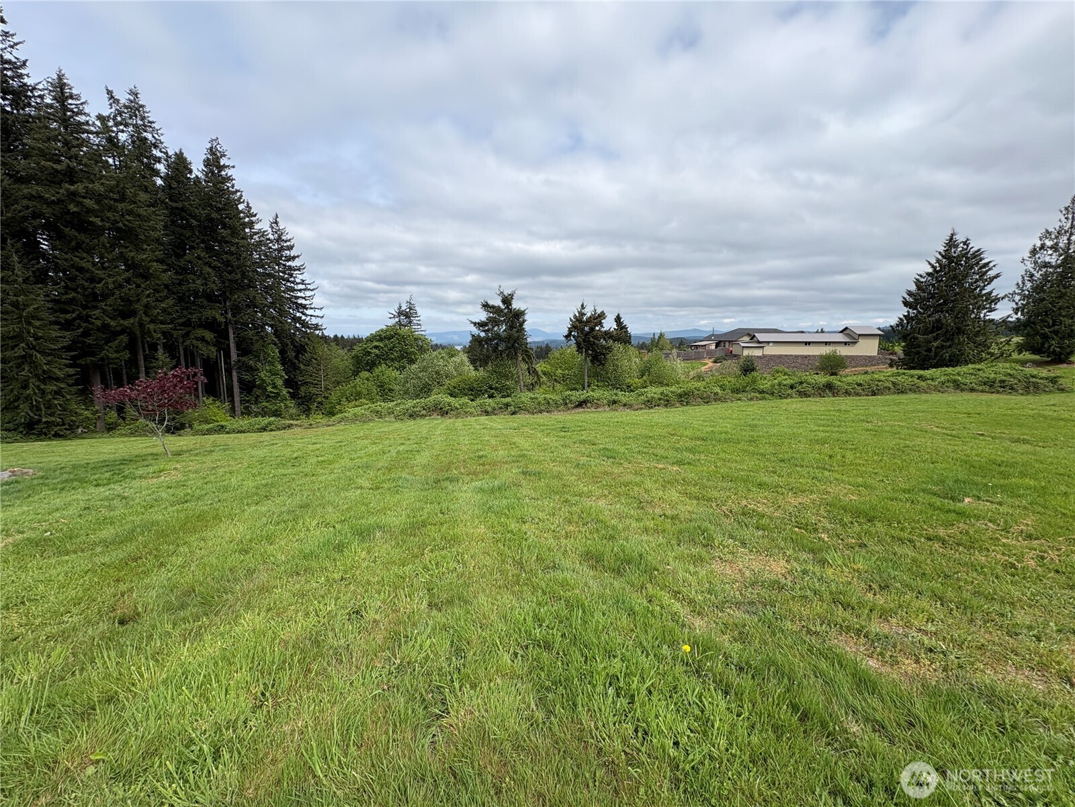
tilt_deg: -8.5
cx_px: 538
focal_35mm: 14
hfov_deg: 102.1
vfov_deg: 85.7
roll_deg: -1.2
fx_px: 435
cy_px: 404
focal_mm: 2.22
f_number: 2.2
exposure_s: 1/1832
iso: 50
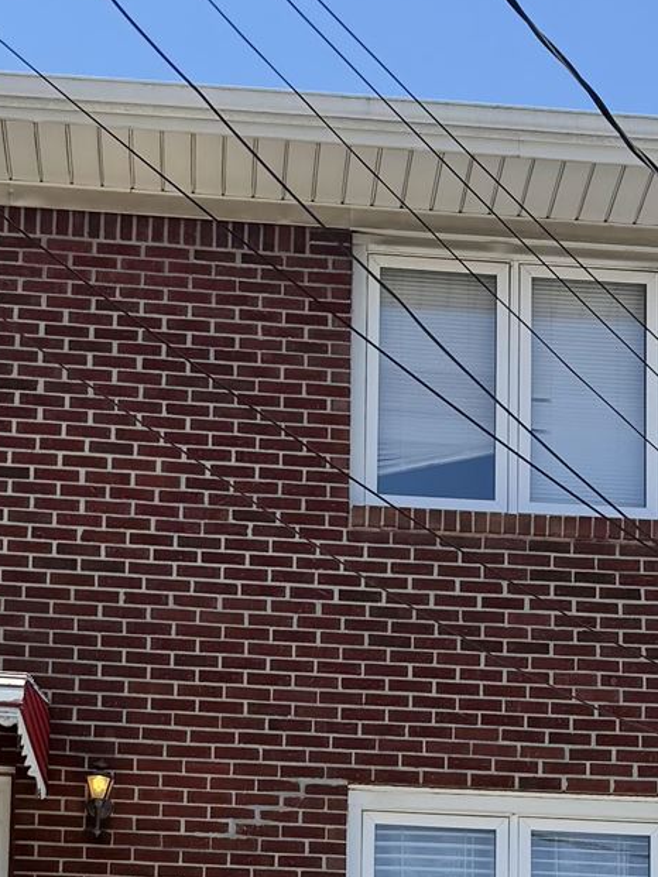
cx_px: 479
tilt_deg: +8.8
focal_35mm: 89
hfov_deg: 16.5
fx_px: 2255
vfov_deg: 20.3
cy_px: 1109
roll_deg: -0.9
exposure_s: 1/2801
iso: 80
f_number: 1.78
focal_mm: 6.76
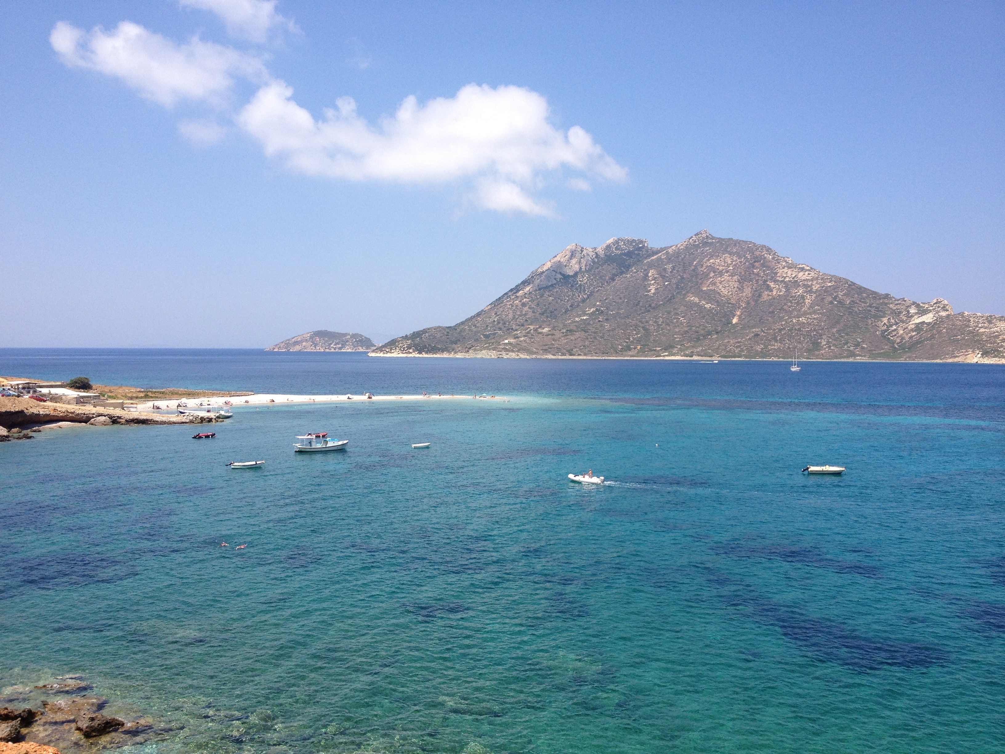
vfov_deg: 40.7
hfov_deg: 52.6
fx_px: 1016
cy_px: 377
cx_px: 502
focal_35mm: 35
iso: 50
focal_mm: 4.28
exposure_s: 1/1783
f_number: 2.4
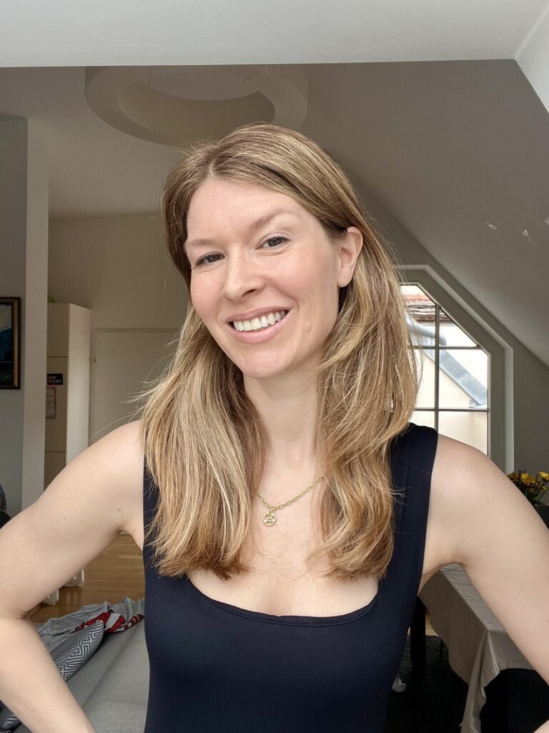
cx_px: 274
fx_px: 634
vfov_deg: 60.0
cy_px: 366
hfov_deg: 46.8
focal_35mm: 30
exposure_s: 1/121
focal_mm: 2.71
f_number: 2.2
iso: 32
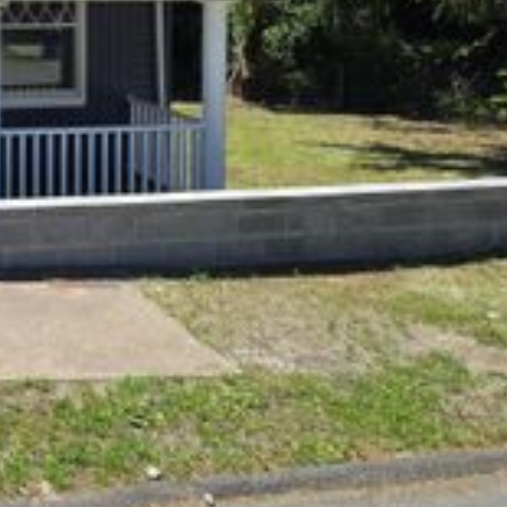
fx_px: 613
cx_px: -121
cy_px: 18
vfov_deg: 40.3
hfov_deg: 34.5
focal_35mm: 37
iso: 64
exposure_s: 1/2000
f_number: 2.2
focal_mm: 2.2
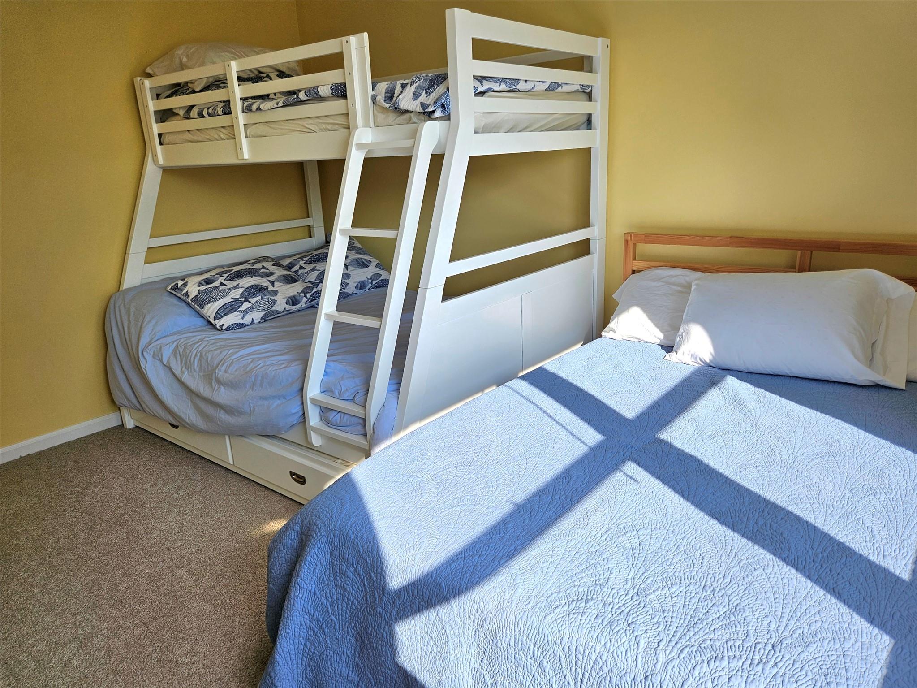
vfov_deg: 58.9
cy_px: 344
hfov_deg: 73.9
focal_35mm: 23
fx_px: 609
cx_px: 458
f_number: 1.8
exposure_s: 1/323
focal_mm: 5.4
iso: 25
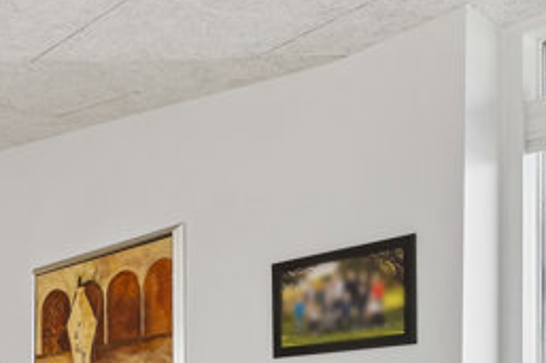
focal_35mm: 58
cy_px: 451
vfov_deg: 21.6
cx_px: -74
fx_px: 872
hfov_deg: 30.5
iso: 200
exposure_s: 1/3.33
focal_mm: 18.5
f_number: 8
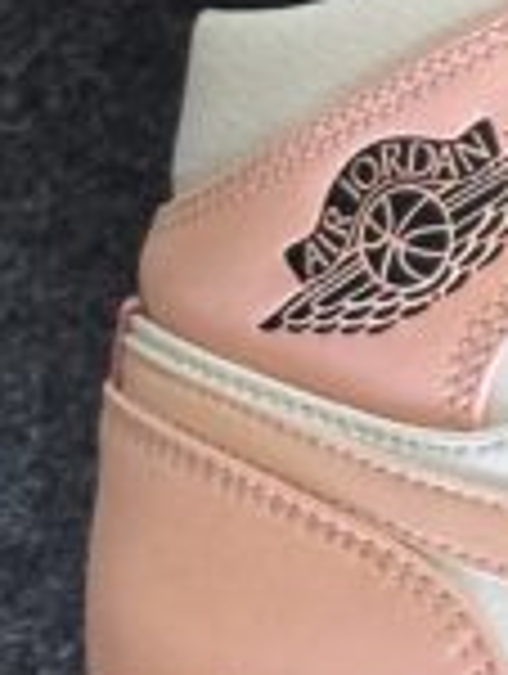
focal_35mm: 255
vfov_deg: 7.7
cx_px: 1128
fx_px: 4975
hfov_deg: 5.7
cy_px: 11
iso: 100
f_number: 1.78
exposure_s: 1/50
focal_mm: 6.86
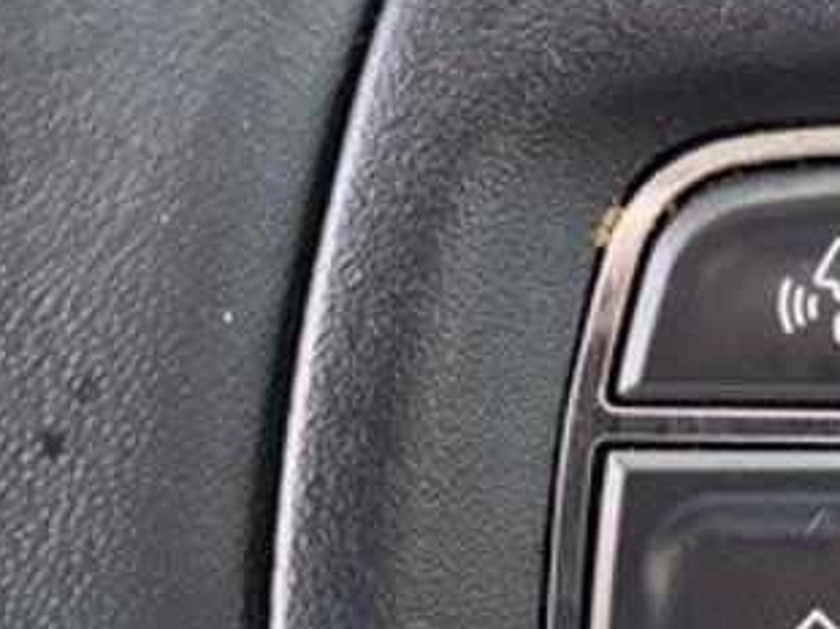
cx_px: 829
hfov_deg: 22.0
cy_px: 464
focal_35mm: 86
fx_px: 2085
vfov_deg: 17.1
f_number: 1.8
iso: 160
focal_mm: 5.4
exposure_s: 1/120
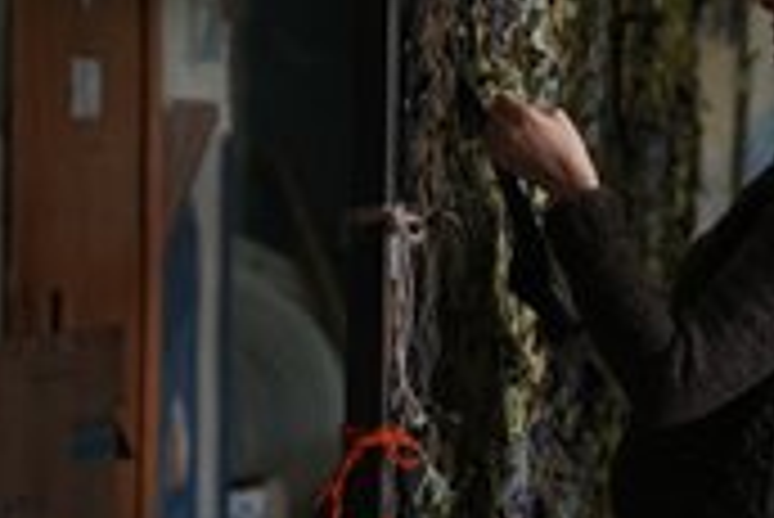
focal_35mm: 163
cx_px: 670
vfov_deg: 8.4
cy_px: 160
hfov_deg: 12.5
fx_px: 3507
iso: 640
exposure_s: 1/60
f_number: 2.8
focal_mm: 70
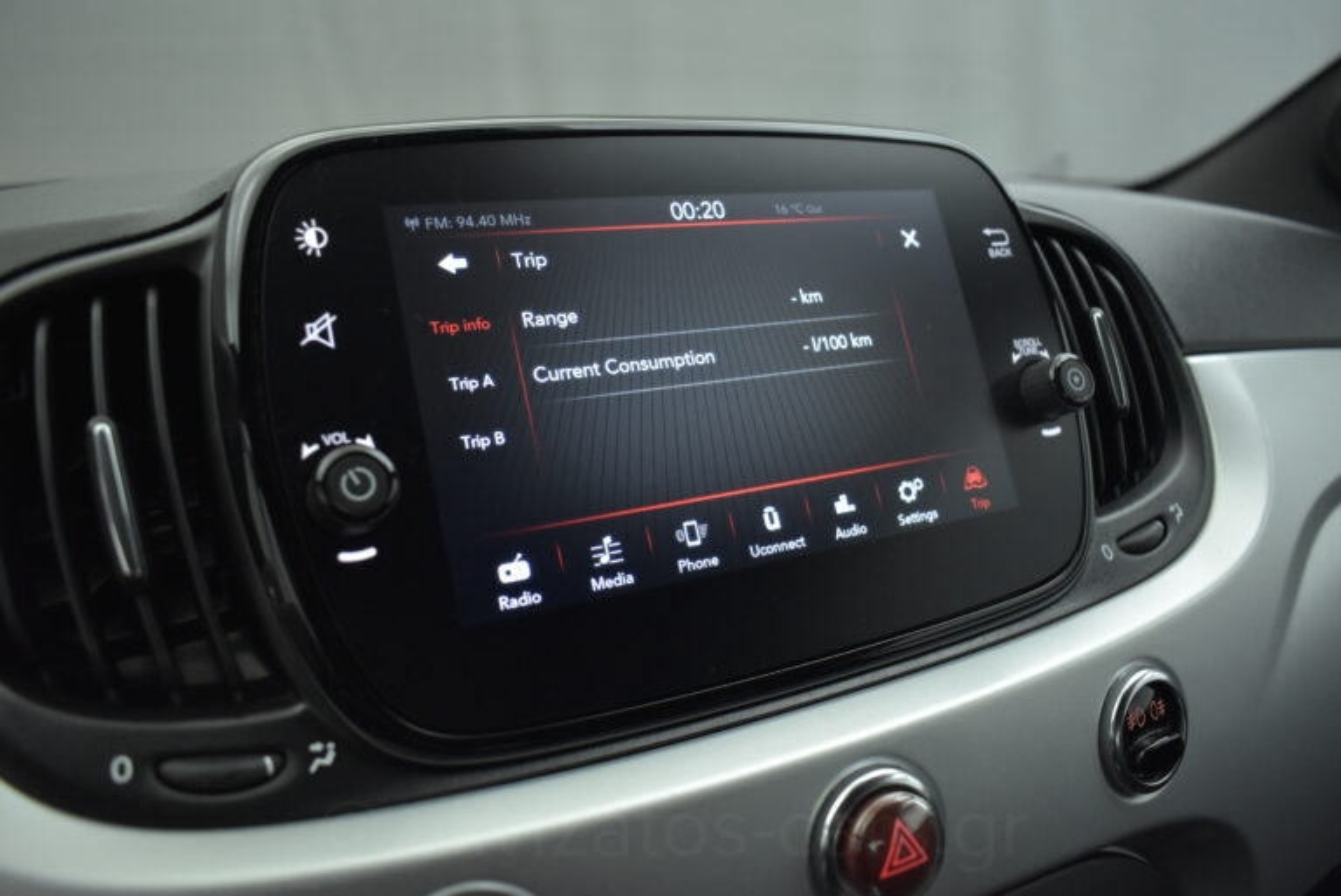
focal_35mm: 27
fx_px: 1006
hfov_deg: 67.4
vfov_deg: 48.0
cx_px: 670
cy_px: 448
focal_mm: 18
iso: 1600
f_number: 3.5
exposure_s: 1/125
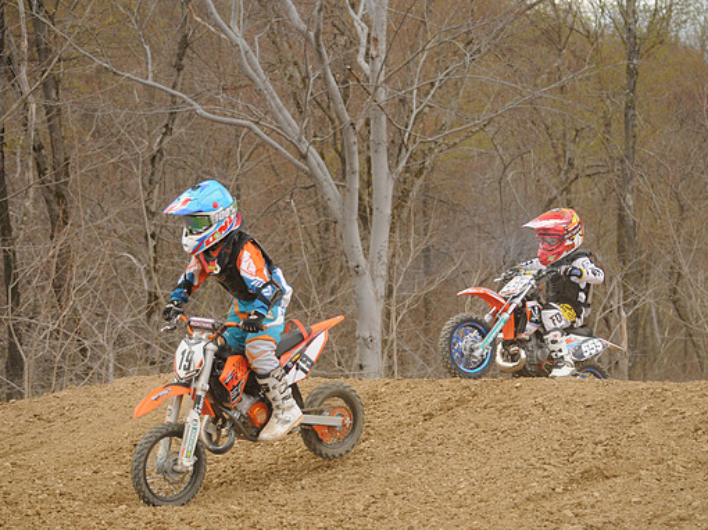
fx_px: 2412
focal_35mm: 118
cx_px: 372
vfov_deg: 12.5
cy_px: 266
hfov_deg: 16.7
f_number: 4.5
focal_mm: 72
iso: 400
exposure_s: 1/800
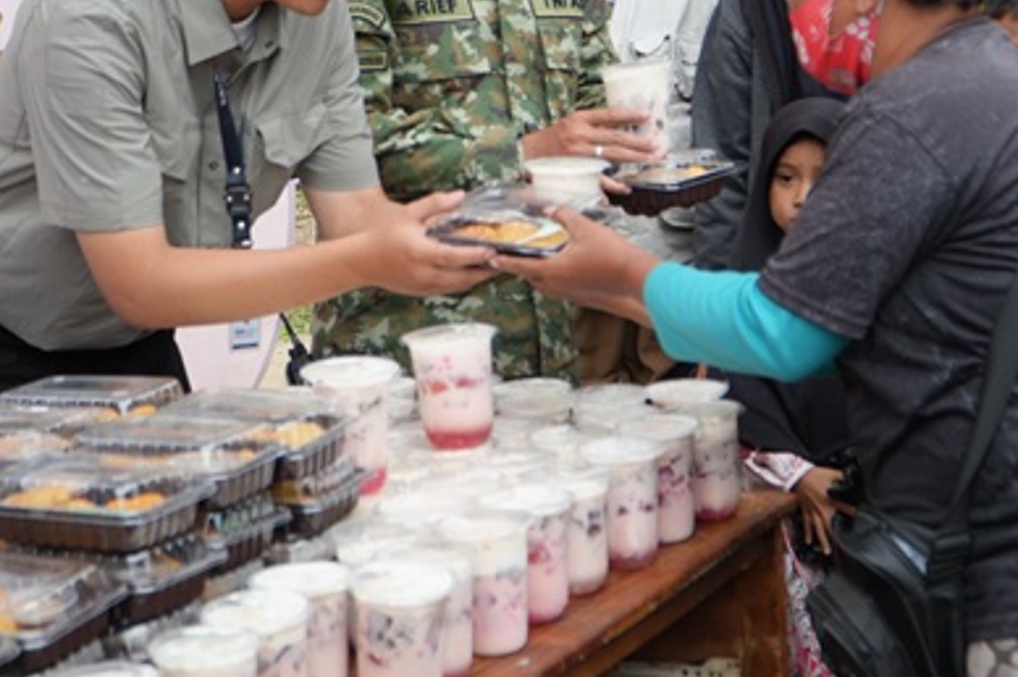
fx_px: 2371
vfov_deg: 16.1
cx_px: 596
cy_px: 92
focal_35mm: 84
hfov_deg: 24.2
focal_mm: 31
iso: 250
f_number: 4
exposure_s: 1/160
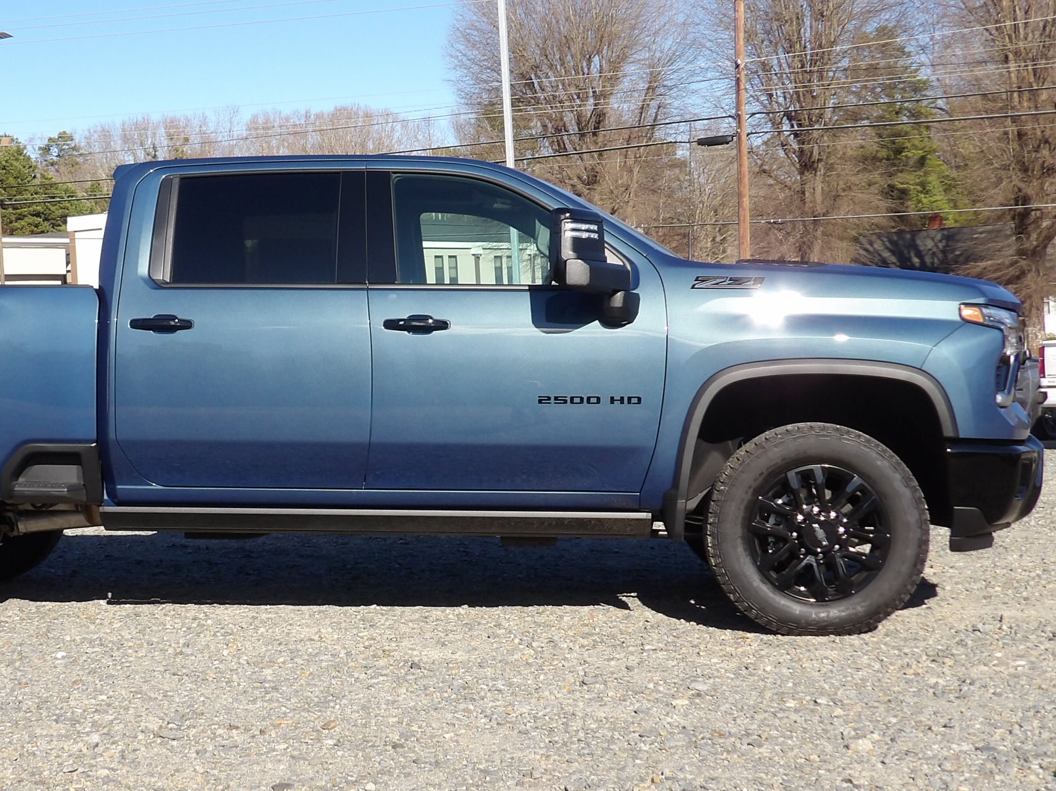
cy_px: 377
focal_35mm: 53
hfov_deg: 35.7
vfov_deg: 27.5
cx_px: 327
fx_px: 1617
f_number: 3.6
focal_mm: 5.9
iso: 100
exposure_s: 1/594
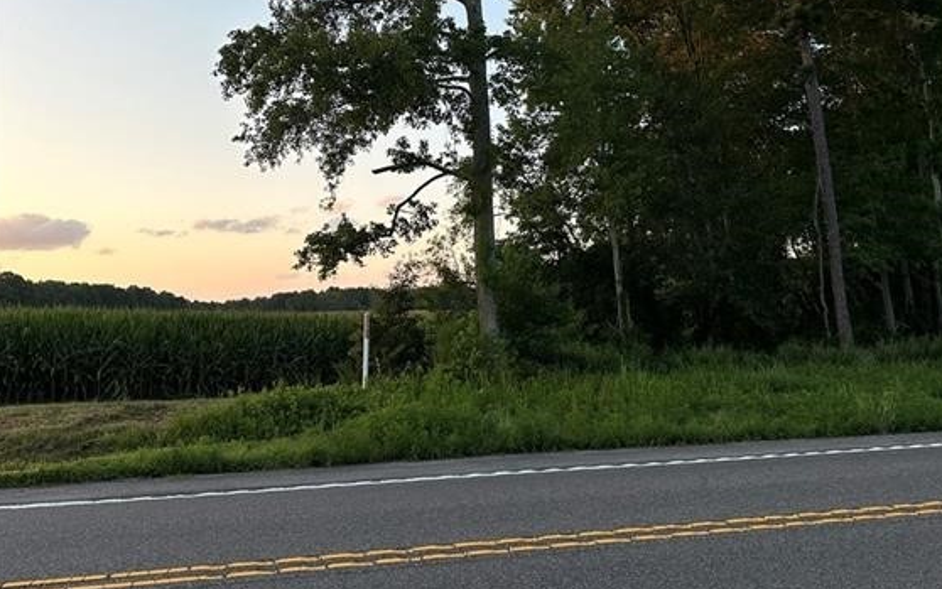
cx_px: 478
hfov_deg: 55.3
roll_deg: +0.1
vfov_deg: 35.4
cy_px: 138
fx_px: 899
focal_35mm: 35
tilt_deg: +9.5
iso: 80
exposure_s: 1/910
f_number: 1.78
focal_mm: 6.86
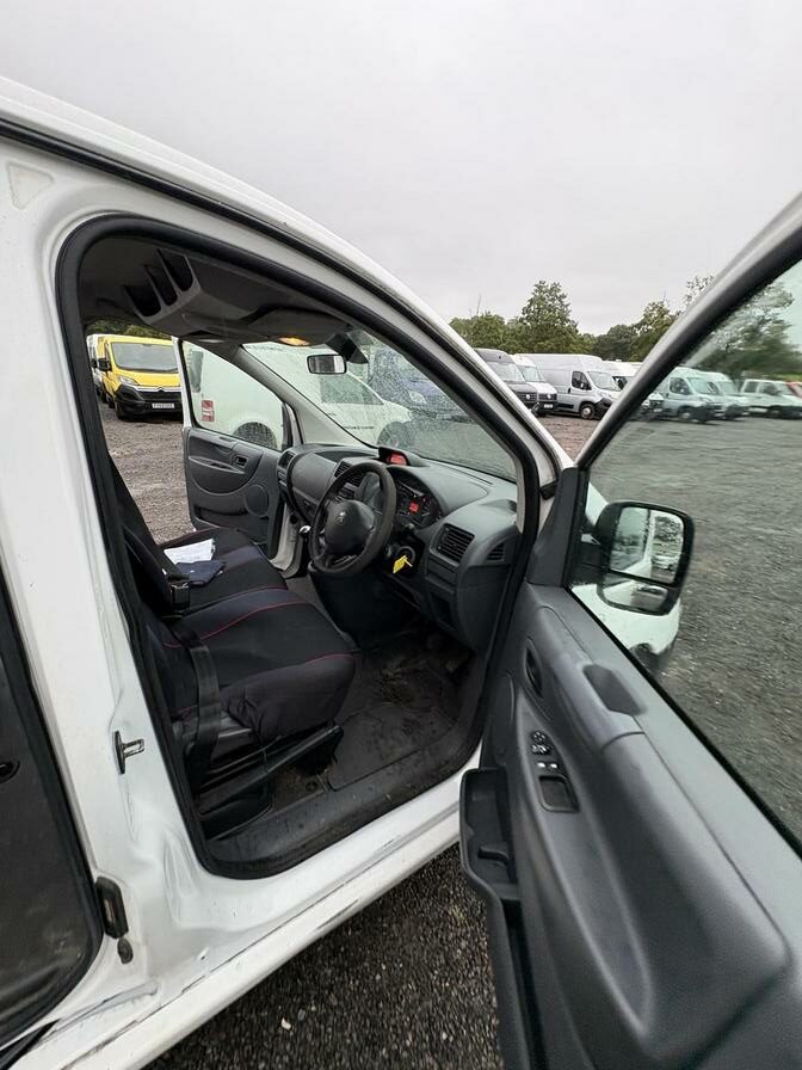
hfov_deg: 85.7
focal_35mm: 14
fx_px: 432
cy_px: 535
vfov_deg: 102.1
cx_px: 401
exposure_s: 1/99
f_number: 2.2
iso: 160
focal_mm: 2.22
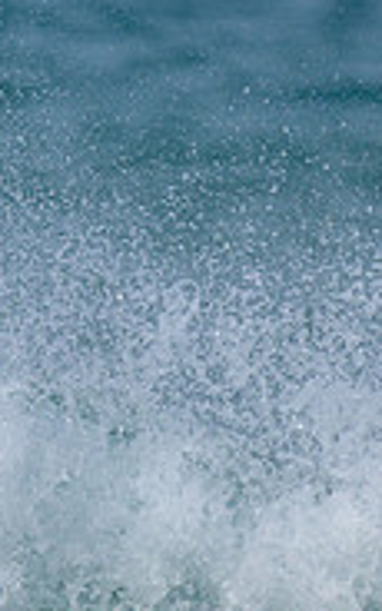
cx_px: -686
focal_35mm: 3537
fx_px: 58916
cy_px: 560
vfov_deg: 0.6
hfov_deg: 0.4
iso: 220
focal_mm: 800
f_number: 6.3
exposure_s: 1/2000
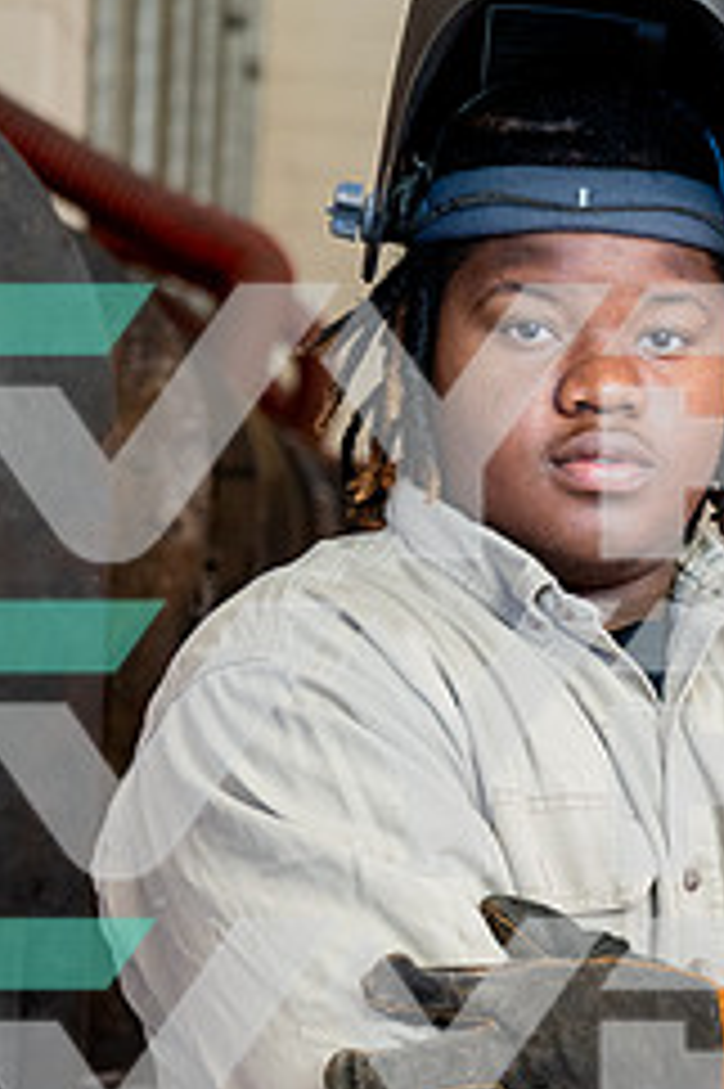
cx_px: 558
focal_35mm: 108
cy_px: 742
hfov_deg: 12.6
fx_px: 3262
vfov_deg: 18.9
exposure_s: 1/125
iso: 2500
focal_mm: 58
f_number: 4
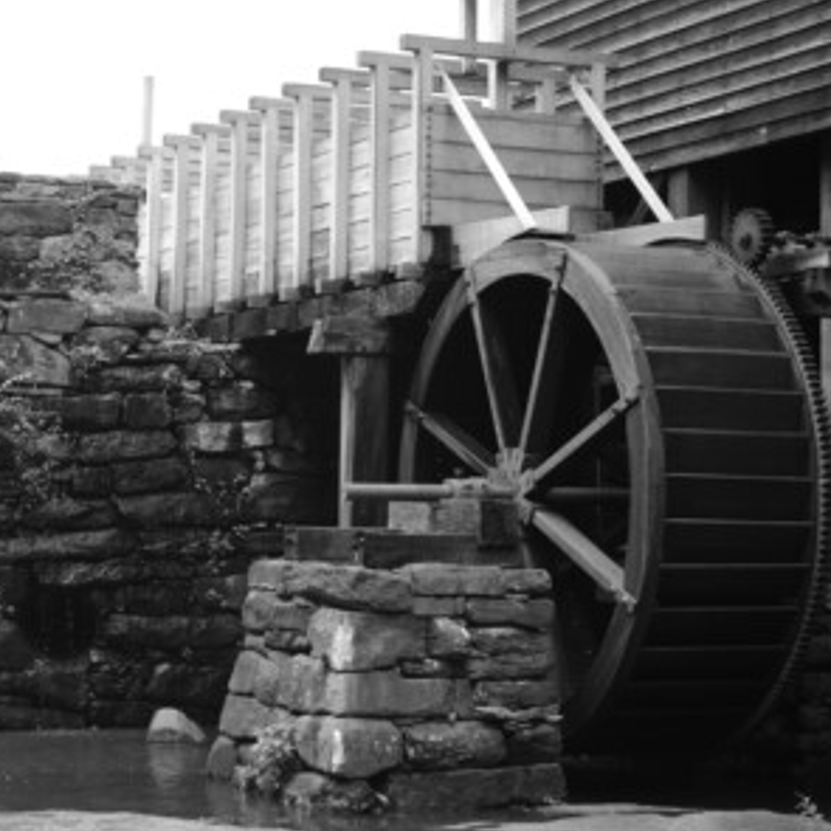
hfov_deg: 20.1
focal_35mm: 86
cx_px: 238
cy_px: 420
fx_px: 2336
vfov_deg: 20.2
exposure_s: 1/125
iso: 200
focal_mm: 44
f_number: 5.6
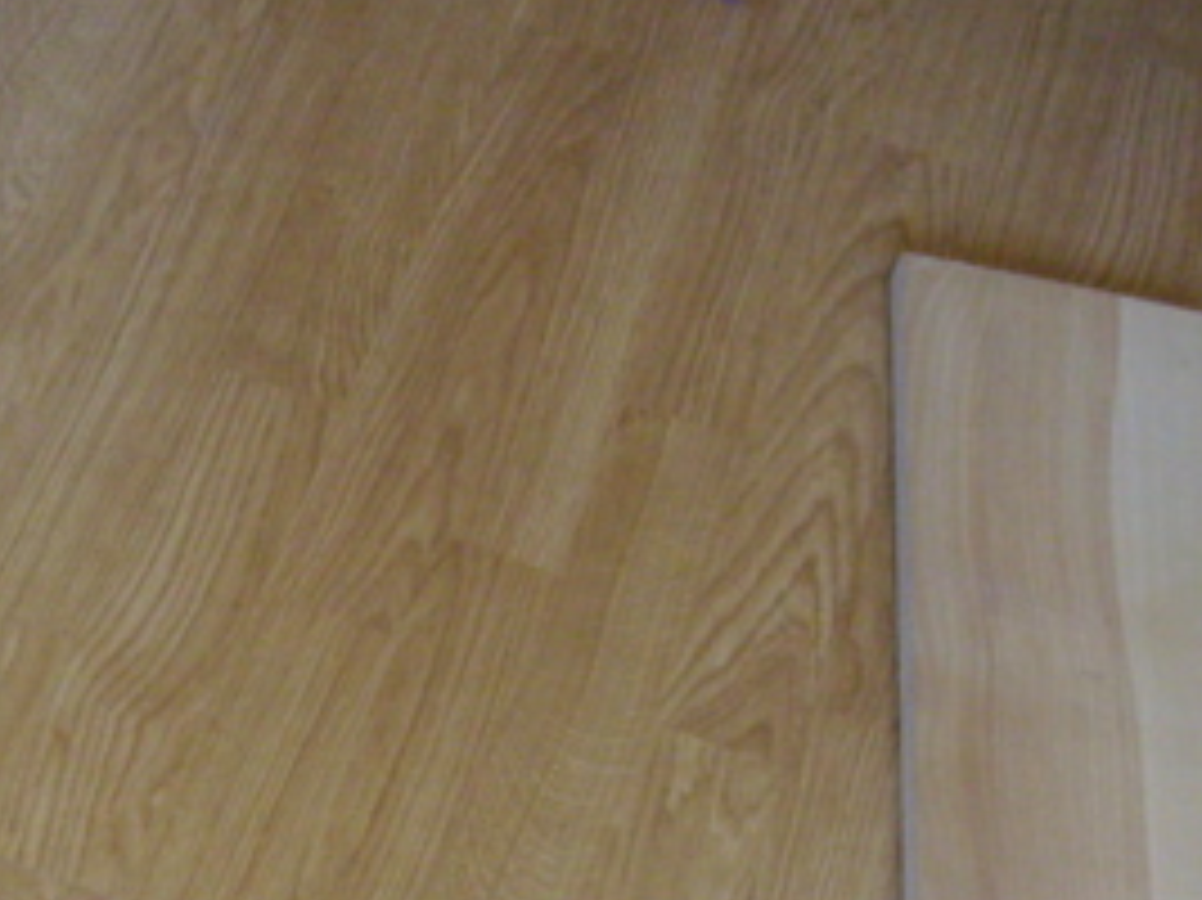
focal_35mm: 103
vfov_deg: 13.9
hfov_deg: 18.7
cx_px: 50
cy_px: 1071
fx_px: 3575
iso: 200
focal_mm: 7.2
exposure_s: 1/45
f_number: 3
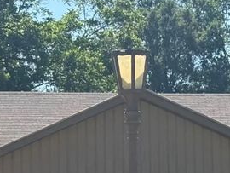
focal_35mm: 182
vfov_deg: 8.1
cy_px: 178
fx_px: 1210
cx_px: 151
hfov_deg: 10.8
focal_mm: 6.76
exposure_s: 1/4329
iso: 80
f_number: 1.78
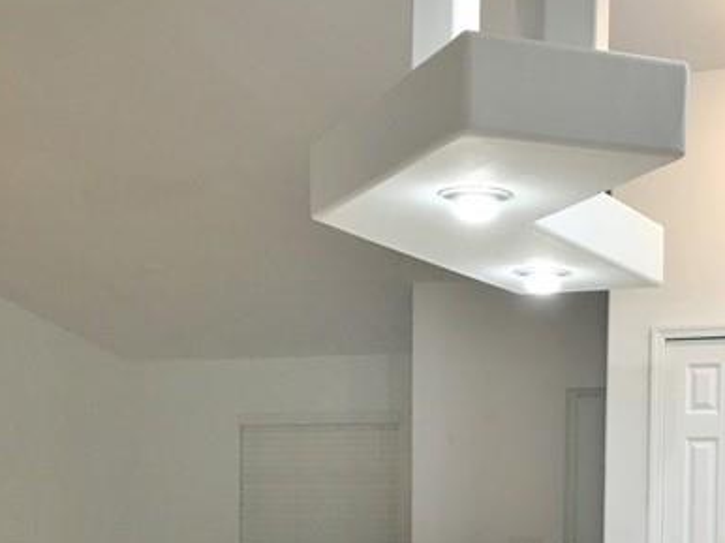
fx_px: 1612
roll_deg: -1.2
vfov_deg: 18.5
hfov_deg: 25.2
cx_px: 505
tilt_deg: -2.3
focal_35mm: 77
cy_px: 581
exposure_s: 1/30
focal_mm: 4.15
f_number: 2.2
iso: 80
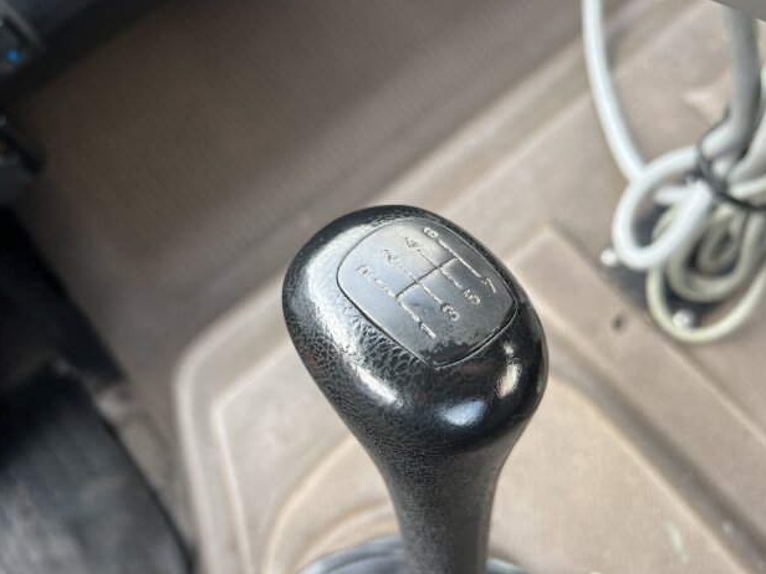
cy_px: 287
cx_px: 394
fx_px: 597
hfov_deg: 65.3
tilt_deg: -75.6
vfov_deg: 51.4
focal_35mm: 27
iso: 50
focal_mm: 5.7
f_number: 1.5
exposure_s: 1/121
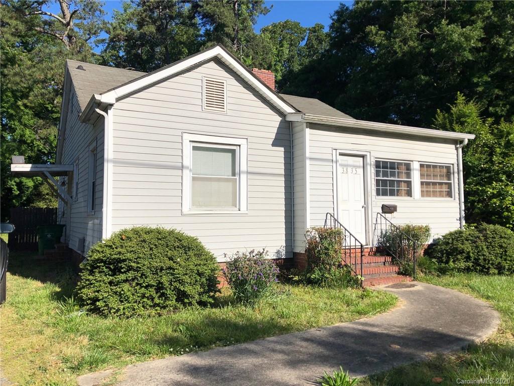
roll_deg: +1.1
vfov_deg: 49.7
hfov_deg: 63.4
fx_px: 416
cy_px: 193
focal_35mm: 28
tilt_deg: +3.8
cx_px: 257
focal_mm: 3.99
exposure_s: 1/4049
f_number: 1.8
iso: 25
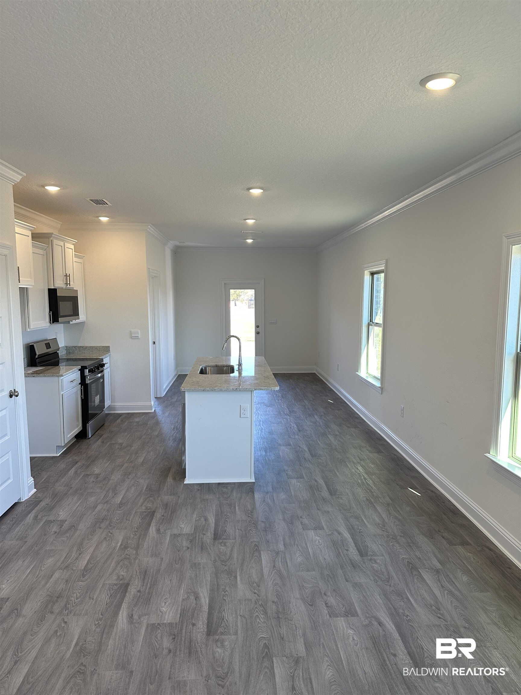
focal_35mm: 24
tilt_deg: -5.5
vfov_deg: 71.6
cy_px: 348
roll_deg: -0.1
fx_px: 482
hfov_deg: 56.8
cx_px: 260
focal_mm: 6.86
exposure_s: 1/152
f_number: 1.78
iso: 100
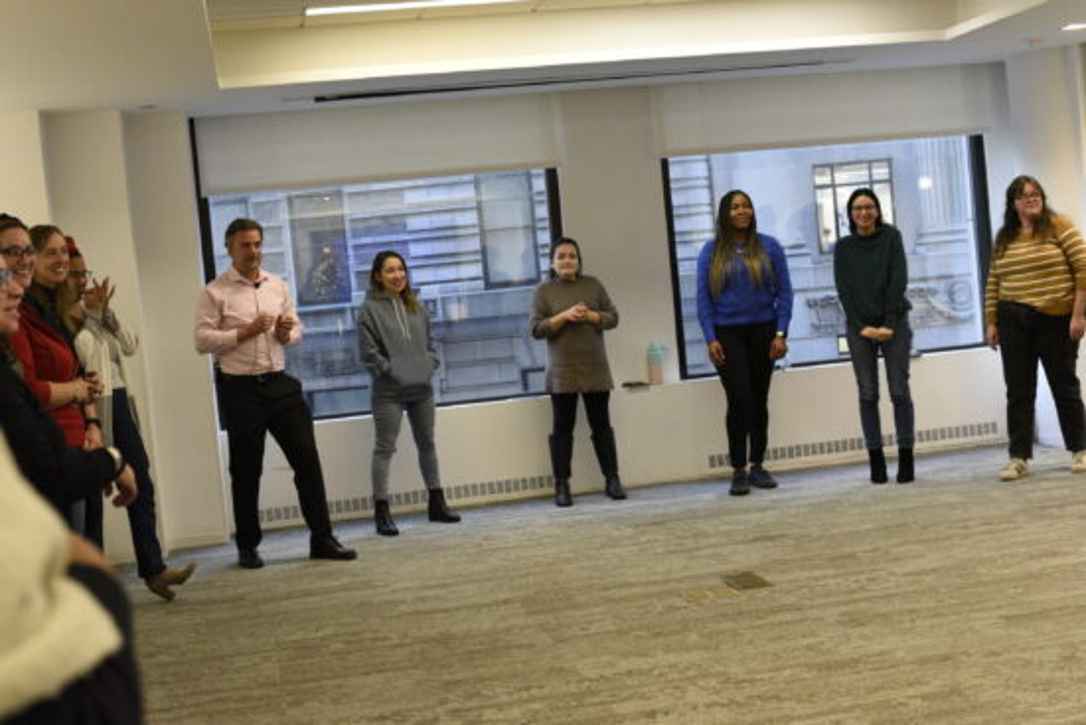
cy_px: 362
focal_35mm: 50
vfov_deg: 27.0
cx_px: 543
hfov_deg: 39.6
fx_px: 1509
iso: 5000
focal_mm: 50
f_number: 5.6
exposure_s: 1/250
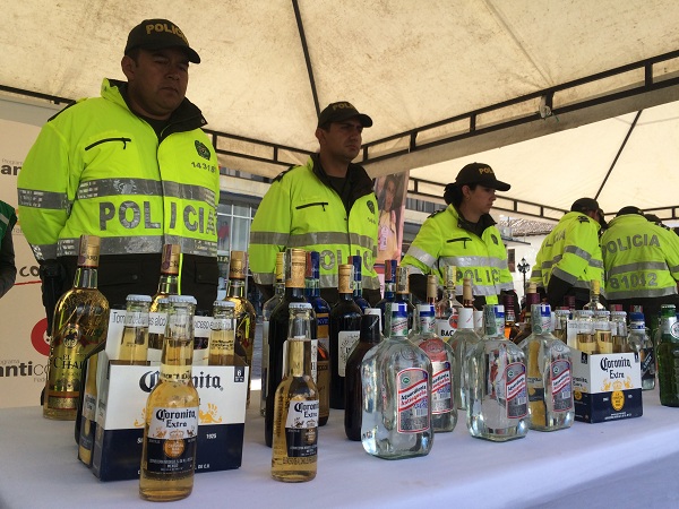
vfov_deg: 48.2
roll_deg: -2.4
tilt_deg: +5.5
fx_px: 569
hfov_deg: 61.7
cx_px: 340
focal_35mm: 29
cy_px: 254
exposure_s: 1/746
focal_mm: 4.15
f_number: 2.2
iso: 32
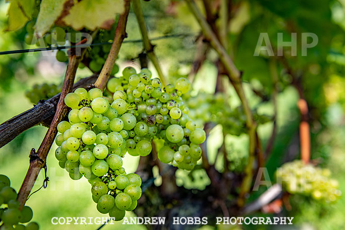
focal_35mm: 46
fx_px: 439
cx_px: 180
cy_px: 120
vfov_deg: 29.4
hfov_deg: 42.9
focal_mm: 44
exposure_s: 1/500
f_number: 5
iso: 100
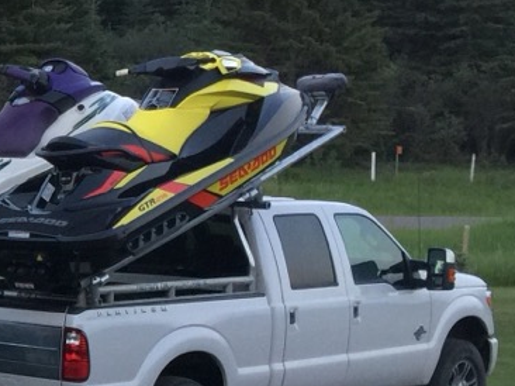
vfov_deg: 12.4
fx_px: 1769
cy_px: 290
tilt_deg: -5.2
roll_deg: -0.1
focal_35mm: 119
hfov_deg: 14.4
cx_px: -446
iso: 32
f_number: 2.2
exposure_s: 1/15
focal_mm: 4.15
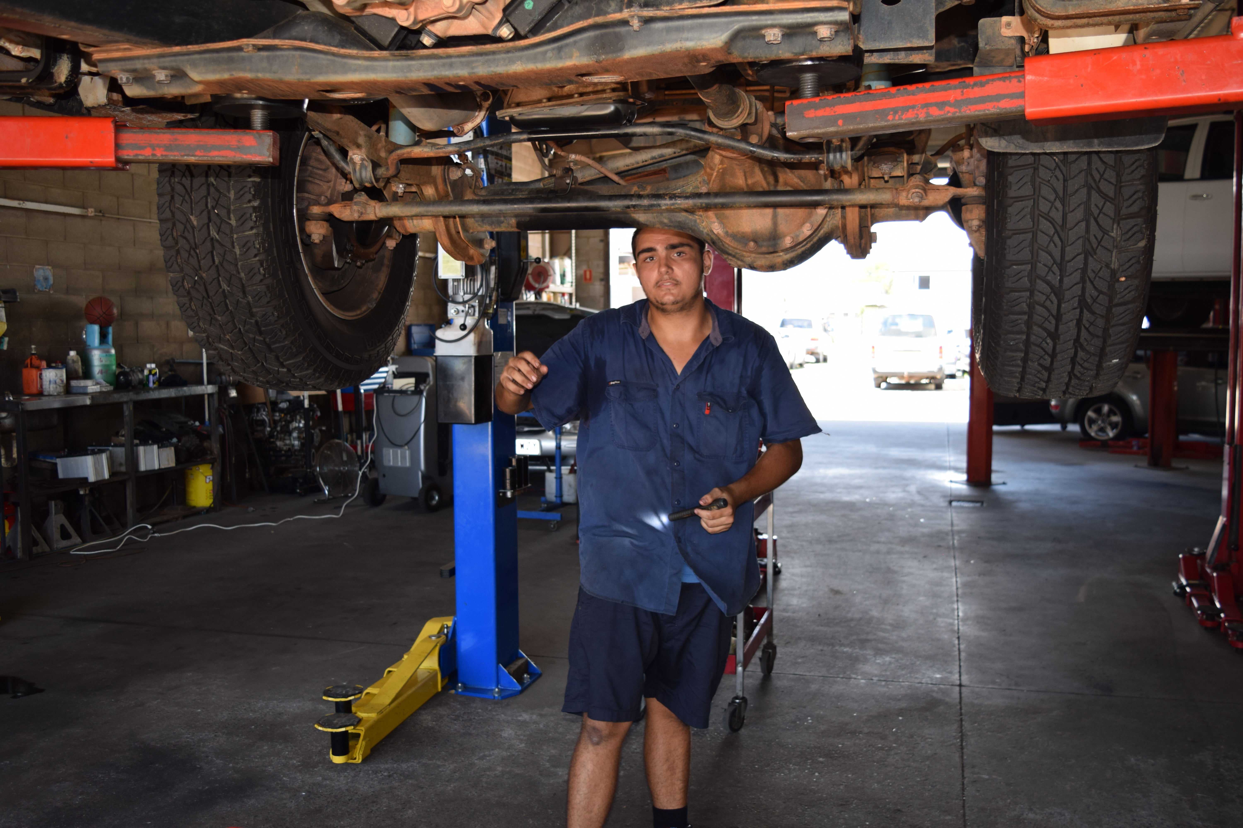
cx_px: 622
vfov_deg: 38.4
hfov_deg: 55.1
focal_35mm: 34
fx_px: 1191
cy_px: 414
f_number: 4
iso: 400
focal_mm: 23
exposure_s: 1/125
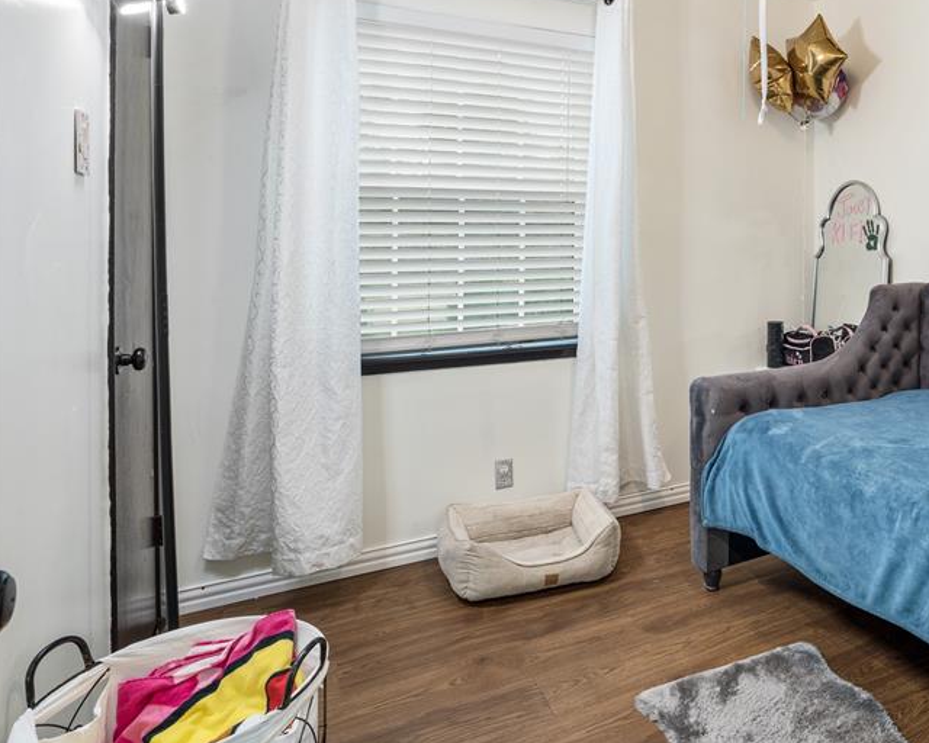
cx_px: 734
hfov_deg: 64.5
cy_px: 267
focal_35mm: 24
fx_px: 660
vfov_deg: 57.8
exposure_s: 1
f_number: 7.1
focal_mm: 16
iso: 200
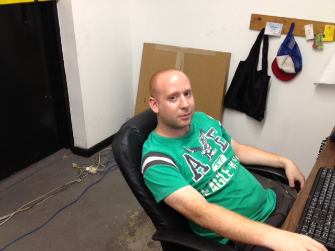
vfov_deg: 40.7
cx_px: 168
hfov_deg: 52.6
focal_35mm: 35
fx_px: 339
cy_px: 126
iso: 125
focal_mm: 4.28
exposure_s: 1/20
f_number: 2.4
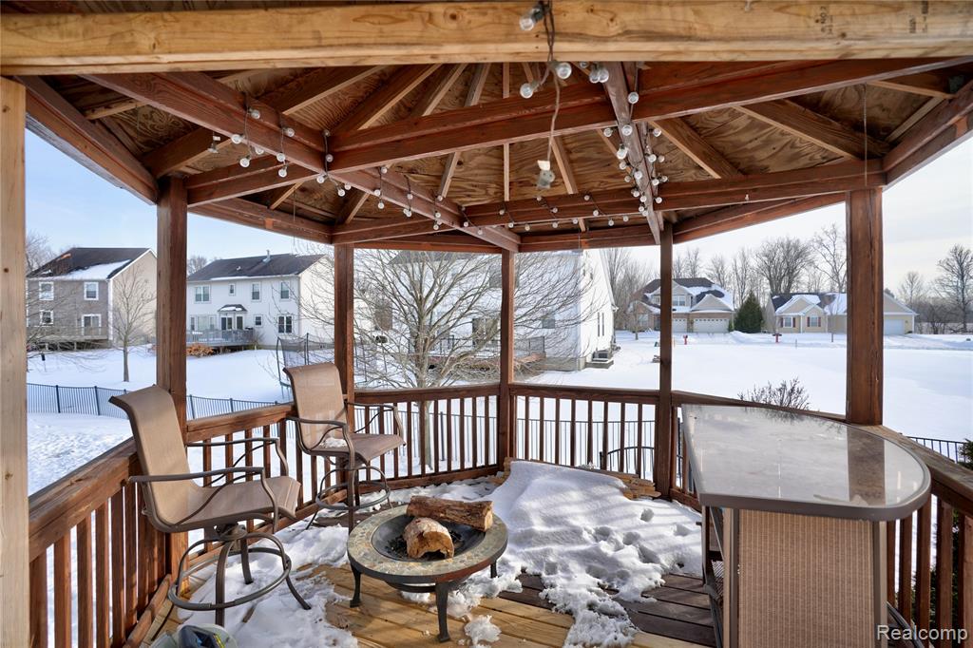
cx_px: 486
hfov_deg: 96.8
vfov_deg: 73.7
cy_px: 324
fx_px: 432
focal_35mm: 16
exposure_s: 1/1250
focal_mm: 16
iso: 200
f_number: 3.5
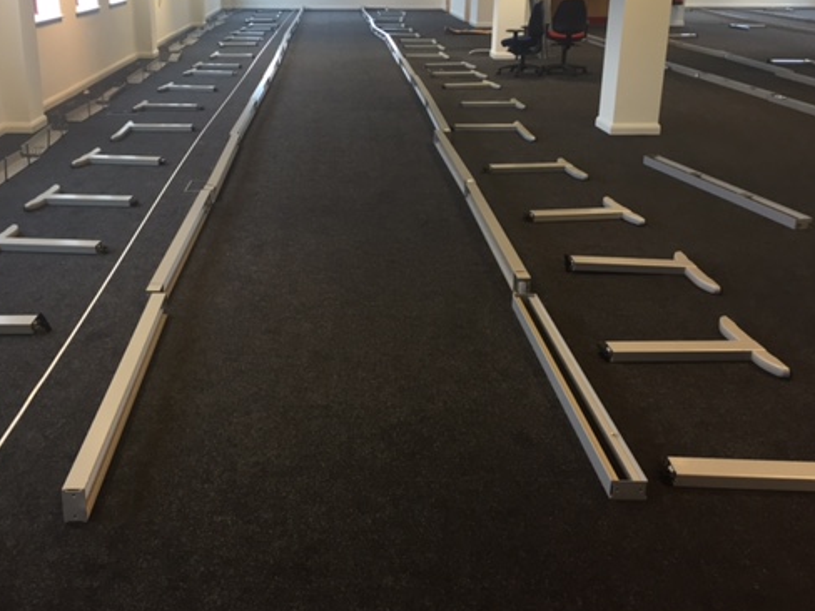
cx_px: 322
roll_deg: +0.5
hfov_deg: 48.7
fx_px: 895
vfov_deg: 37.5
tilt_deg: -15.9
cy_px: 229
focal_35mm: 38
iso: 80
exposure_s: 1/33
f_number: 2.2
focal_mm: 4.15
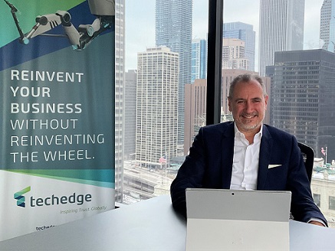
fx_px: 281
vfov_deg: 48.2
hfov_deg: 61.6
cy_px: 126
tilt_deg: -3.0
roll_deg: -1.4
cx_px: 168
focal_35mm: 29
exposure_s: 1/60
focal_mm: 3
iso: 100
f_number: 1.8
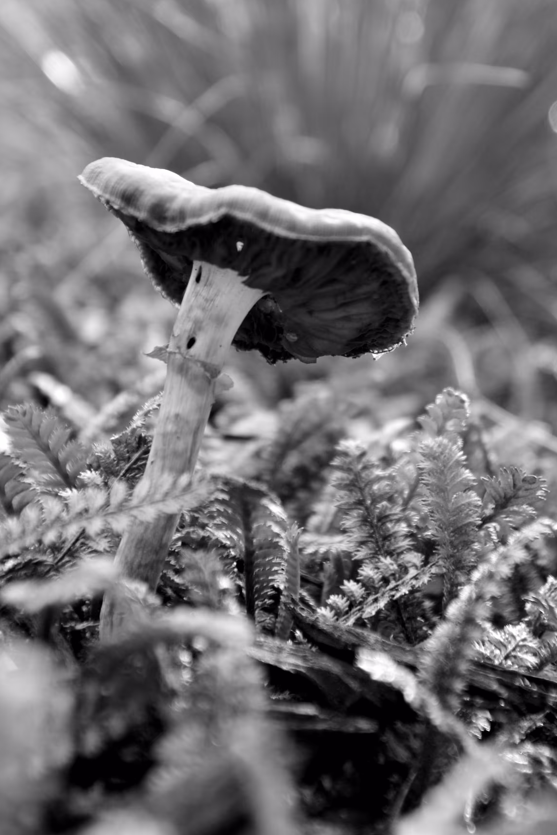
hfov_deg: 28.0
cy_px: 282
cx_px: 335
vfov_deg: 40.6
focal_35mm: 48
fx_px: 1114
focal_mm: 24
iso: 200
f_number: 5.6
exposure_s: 1/125
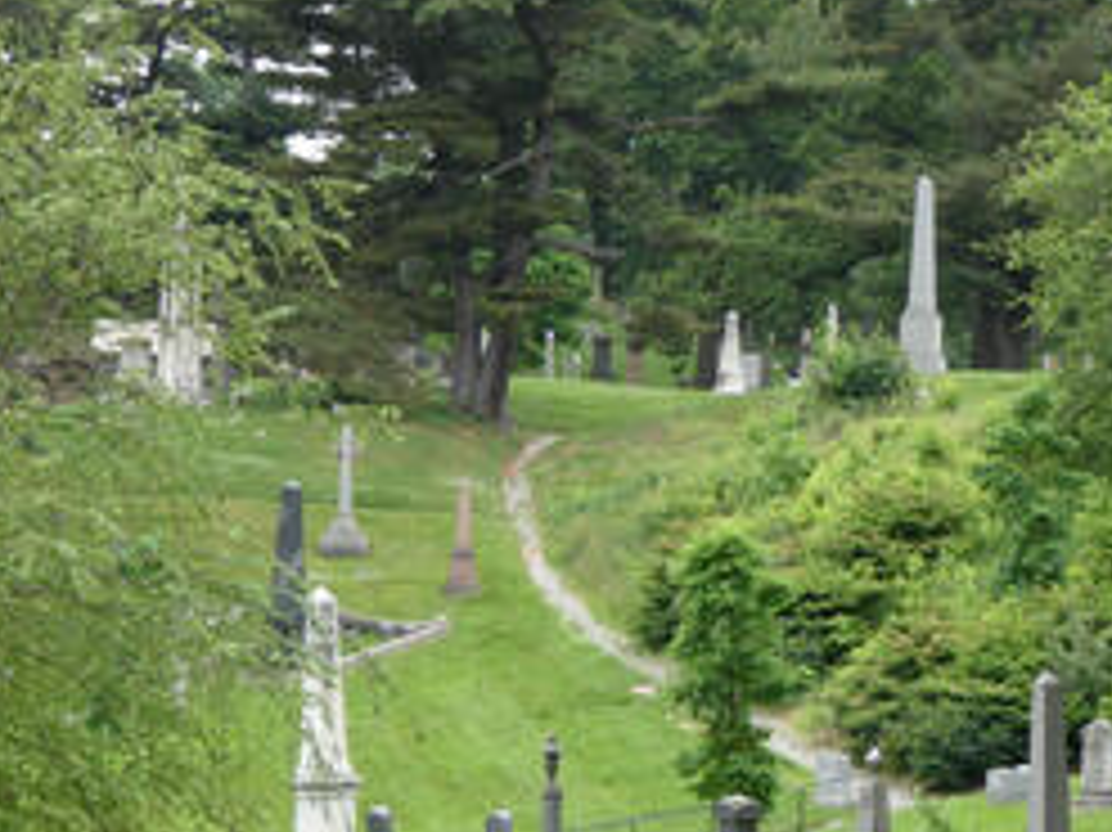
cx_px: 806
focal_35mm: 146
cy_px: 576
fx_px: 4688
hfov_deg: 13.5
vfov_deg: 10.1
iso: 125
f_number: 4.9
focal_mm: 16.1
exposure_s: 1/80
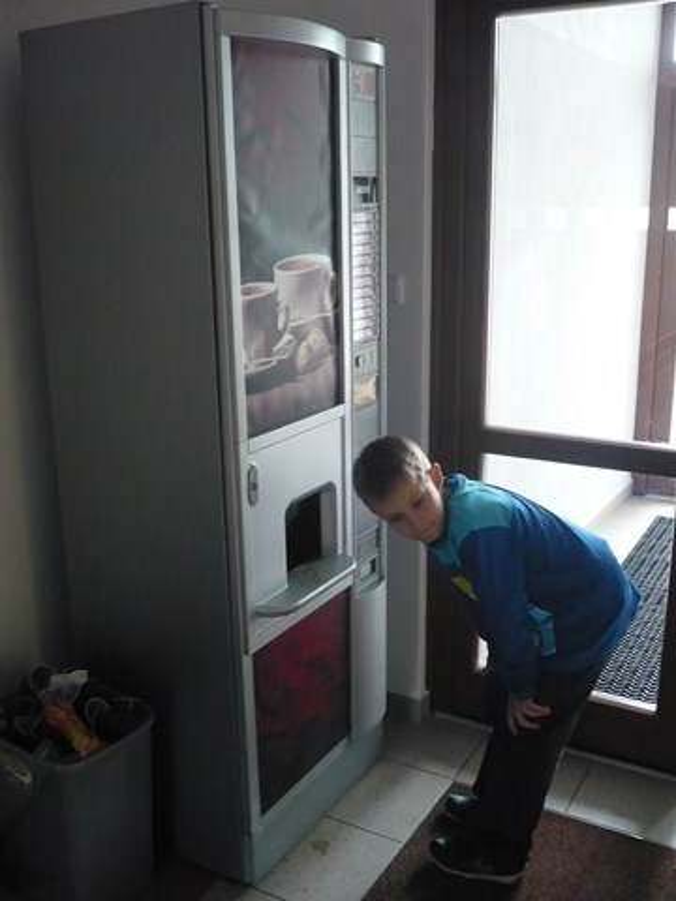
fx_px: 911
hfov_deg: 40.7
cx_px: 338
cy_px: 450
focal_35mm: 35
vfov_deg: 52.6
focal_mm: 5.8
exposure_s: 1/40
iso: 400
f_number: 2.8
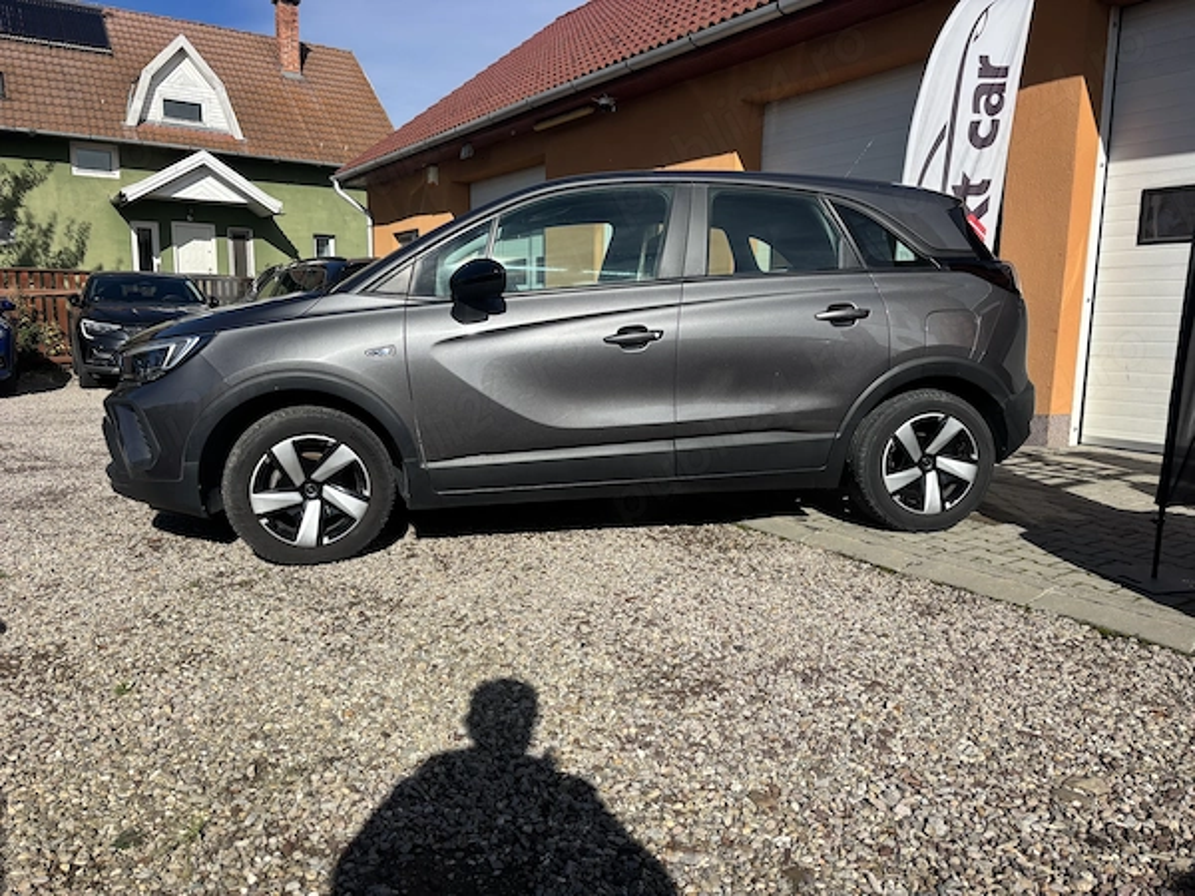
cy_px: 448
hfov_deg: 67.3
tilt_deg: -8.4
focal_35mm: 26
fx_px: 898
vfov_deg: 53.1
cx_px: 598
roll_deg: -0.8
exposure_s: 1/4082
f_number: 1.6
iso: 50
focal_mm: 5.96
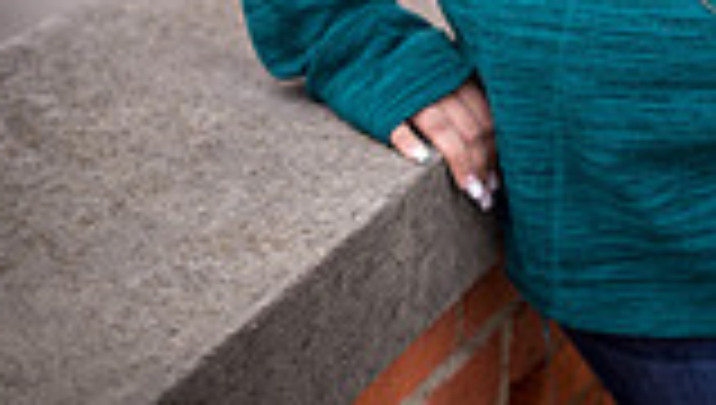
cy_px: -342
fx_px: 2814
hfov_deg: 14.4
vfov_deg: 7.9
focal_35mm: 148
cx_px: 644
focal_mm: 50
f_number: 1.4
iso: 200
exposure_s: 1/60
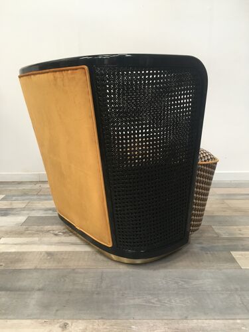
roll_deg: -1.3
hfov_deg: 48.2
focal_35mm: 29
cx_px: 124
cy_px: 166
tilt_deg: -14.2
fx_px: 278
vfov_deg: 61.7
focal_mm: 4.15
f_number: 2.2
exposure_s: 1/33
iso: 50
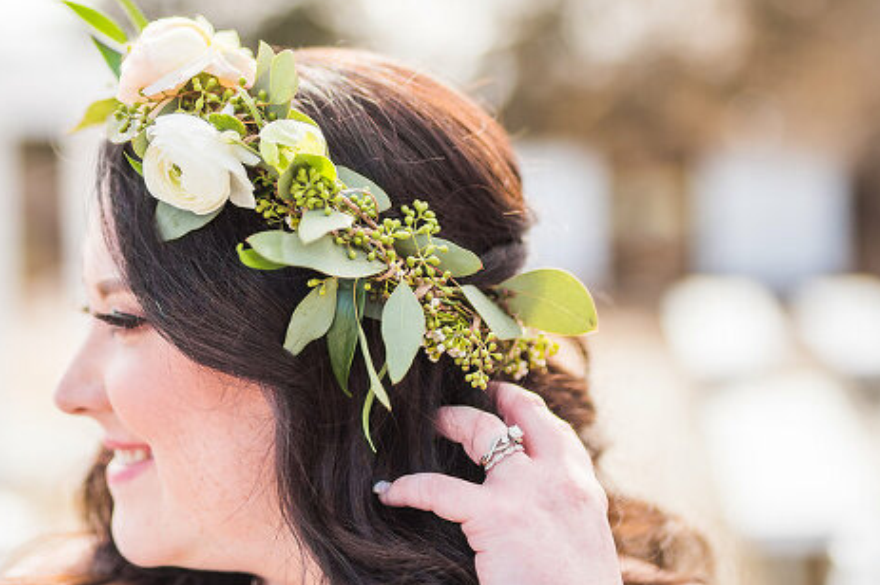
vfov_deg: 16.4
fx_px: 2027
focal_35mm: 83
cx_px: 295
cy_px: 222
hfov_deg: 24.4
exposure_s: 1/5000
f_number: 1.4
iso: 160
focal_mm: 50
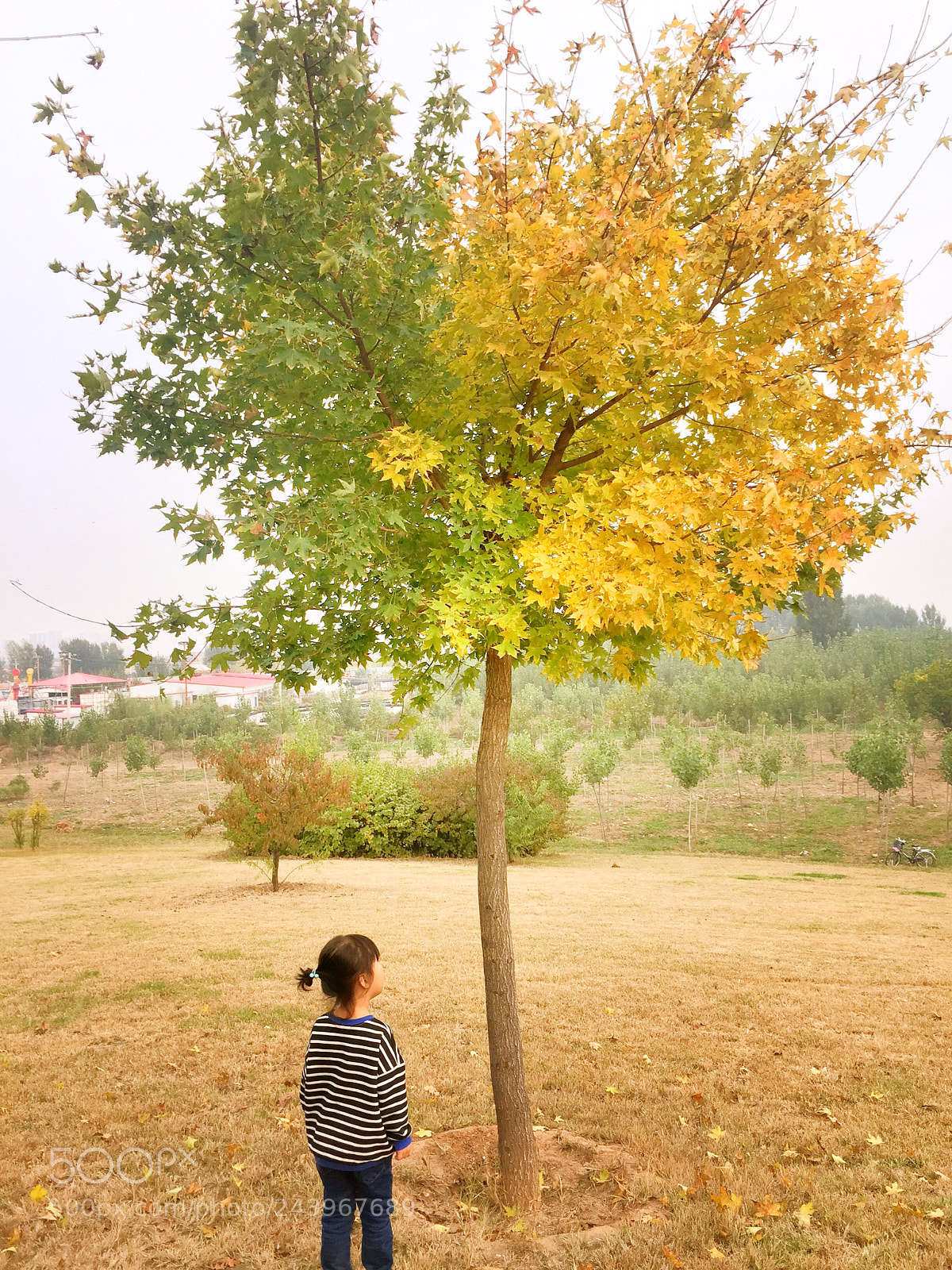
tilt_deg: +2.2
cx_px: 476
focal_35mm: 29
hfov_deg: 48.2
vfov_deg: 61.7
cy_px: 635
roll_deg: +1.4
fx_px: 1063
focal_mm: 4.15
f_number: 2.2
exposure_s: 1/162
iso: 32
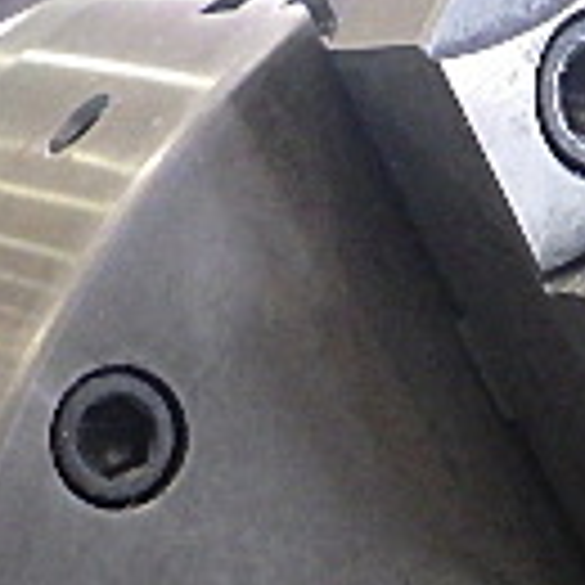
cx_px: 630
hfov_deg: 14.0
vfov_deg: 13.7
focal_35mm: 122
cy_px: 774
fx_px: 2333
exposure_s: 1/45
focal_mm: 5
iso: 1000
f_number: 3.5
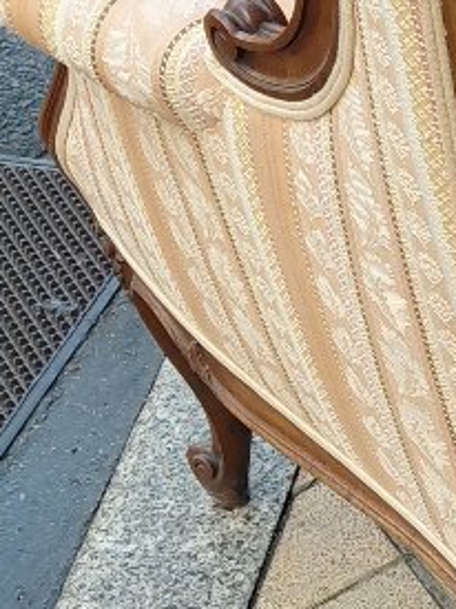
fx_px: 1916
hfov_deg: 12.2
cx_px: 872
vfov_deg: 18.0
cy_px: 188
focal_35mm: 109
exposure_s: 1/245
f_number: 1.8
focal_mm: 4.69
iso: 50
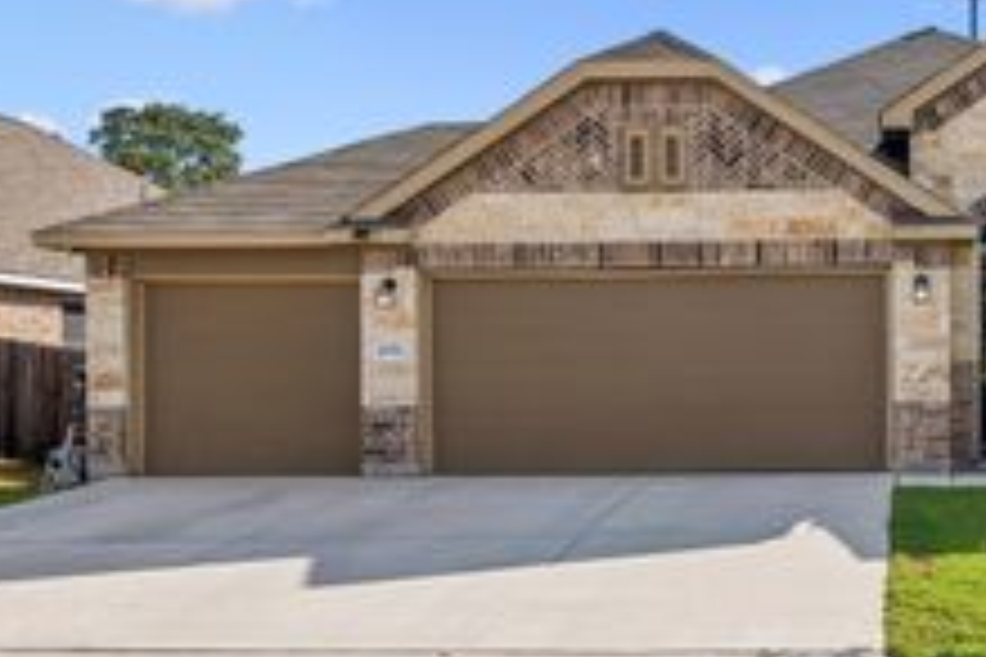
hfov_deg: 38.0
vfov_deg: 28.0
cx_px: 909
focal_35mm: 48
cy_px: 389
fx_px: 1315
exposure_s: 1/500
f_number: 9
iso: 100
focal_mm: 14
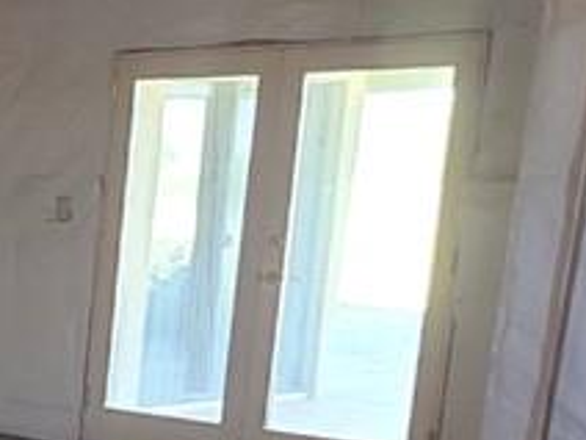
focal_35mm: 98
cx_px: -644
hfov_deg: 15.3
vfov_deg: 14.5
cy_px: 551
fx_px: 1659
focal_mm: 2.2
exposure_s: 1/60
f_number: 1.9
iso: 640
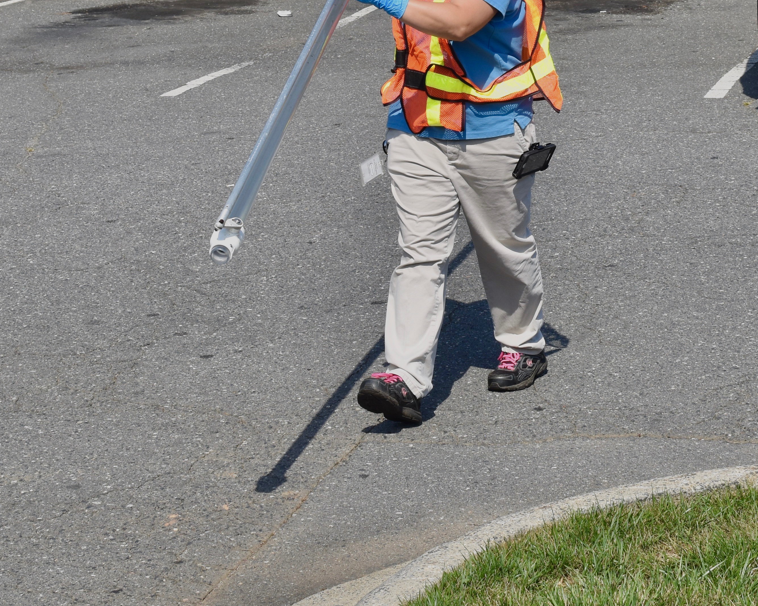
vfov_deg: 13.8
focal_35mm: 111
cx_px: 444
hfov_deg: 17.3
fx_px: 2492
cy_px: 108
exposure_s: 1/640
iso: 200
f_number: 8
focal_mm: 35
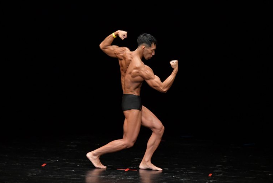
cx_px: 135
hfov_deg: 7.1
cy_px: 91
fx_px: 2200
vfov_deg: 4.7
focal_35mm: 290
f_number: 5.6
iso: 3200
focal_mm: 190
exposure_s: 1/400
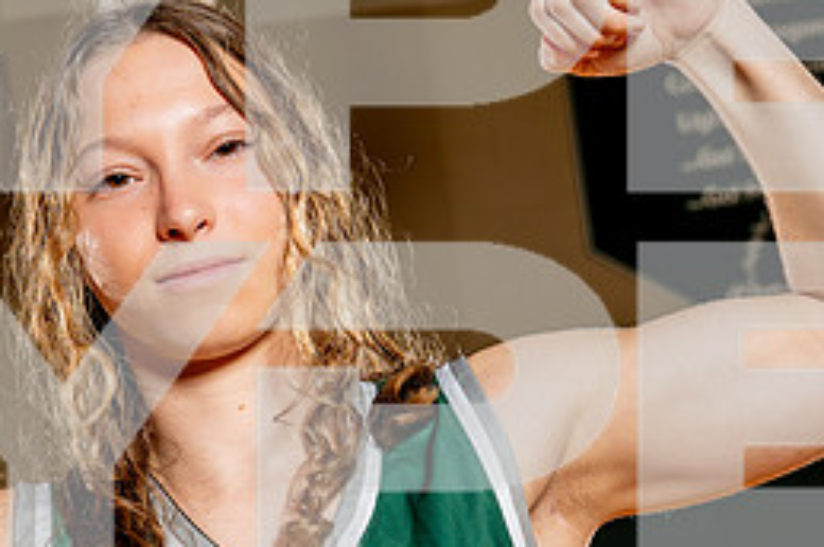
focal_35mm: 119
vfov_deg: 11.5
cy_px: 411
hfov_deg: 17.1
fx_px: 2720
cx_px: 195
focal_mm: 48
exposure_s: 1/250
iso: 160
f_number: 5.6
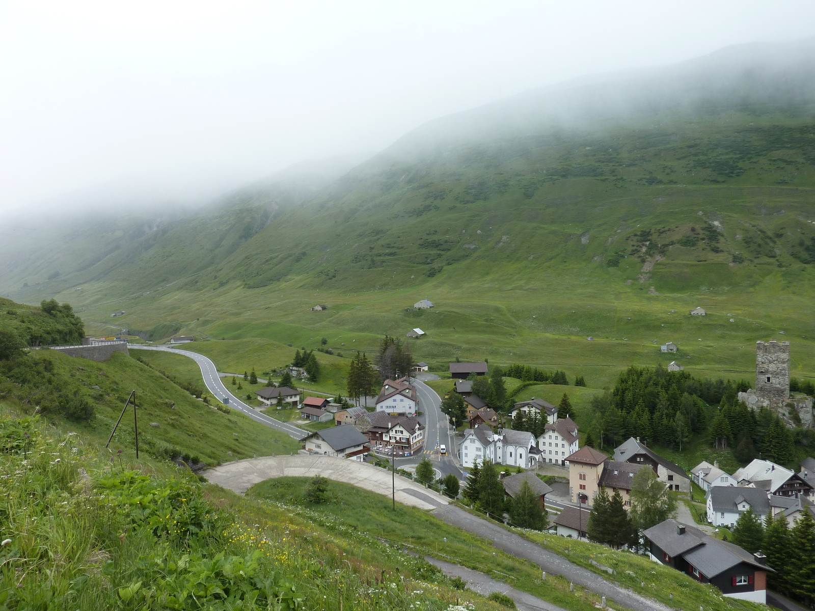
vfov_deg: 54.9
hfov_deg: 69.4
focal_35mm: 25
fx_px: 589
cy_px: 306
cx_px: 408
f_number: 4
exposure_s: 1/250
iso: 125
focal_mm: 4.1
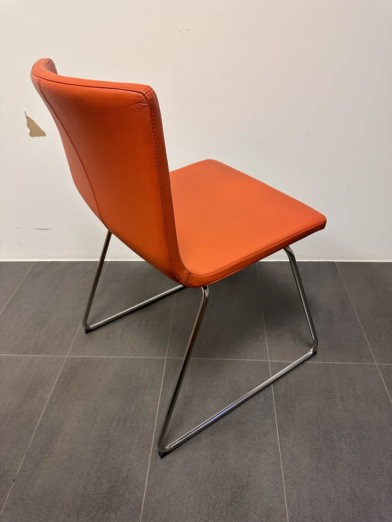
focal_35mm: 24
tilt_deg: -35.8
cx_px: 196
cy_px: 261
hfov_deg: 56.8
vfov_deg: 71.6
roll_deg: +2.1
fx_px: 362
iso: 200
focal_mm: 6.86
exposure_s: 1/100
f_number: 1.78
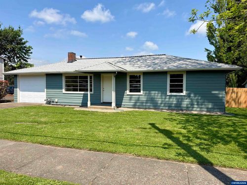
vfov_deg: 56.8
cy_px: 92
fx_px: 171
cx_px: 124
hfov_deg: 71.6
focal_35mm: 24
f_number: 1.78
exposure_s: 1/4975
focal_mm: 6.76
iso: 80
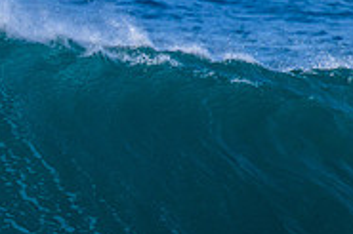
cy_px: 207
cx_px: -313
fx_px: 21308
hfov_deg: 0.9
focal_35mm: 2175
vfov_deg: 0.6
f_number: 8
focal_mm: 560
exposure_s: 1/2000
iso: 500
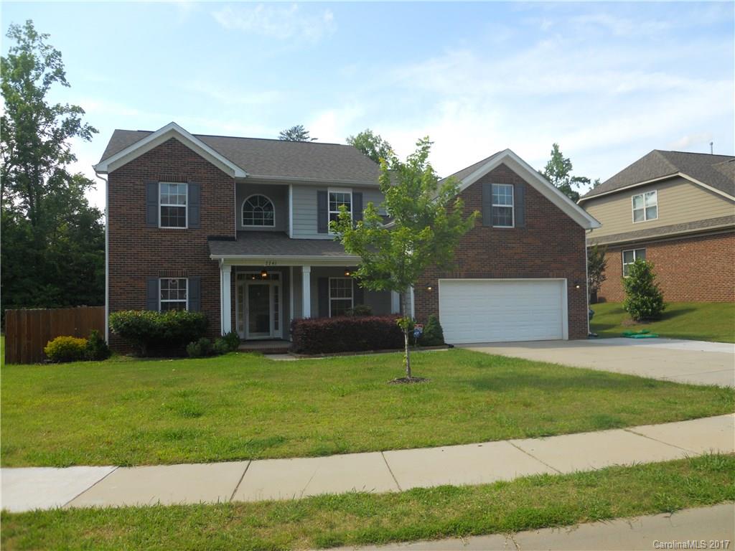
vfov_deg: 49.7
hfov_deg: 63.4
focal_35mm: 28
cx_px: 368
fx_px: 595
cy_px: 276
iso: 80
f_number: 2.7
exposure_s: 1/640
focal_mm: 5
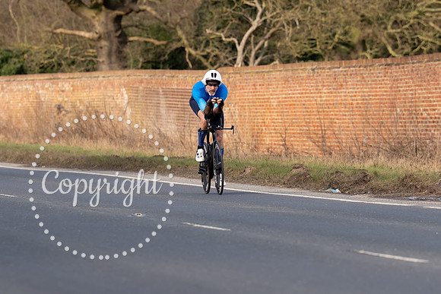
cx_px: 219
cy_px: 118
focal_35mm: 375
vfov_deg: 3.7
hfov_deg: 5.5
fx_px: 4598
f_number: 4
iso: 200
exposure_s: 1/800
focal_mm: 200
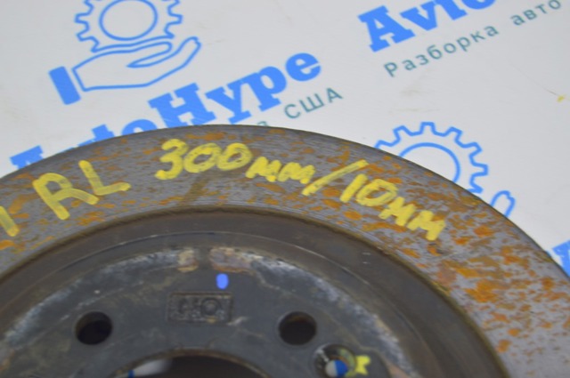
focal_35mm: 82
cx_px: 285
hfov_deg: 24.6
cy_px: 189
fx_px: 1305
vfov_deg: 16.5
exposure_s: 1/20
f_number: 5.6
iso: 400
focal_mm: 55
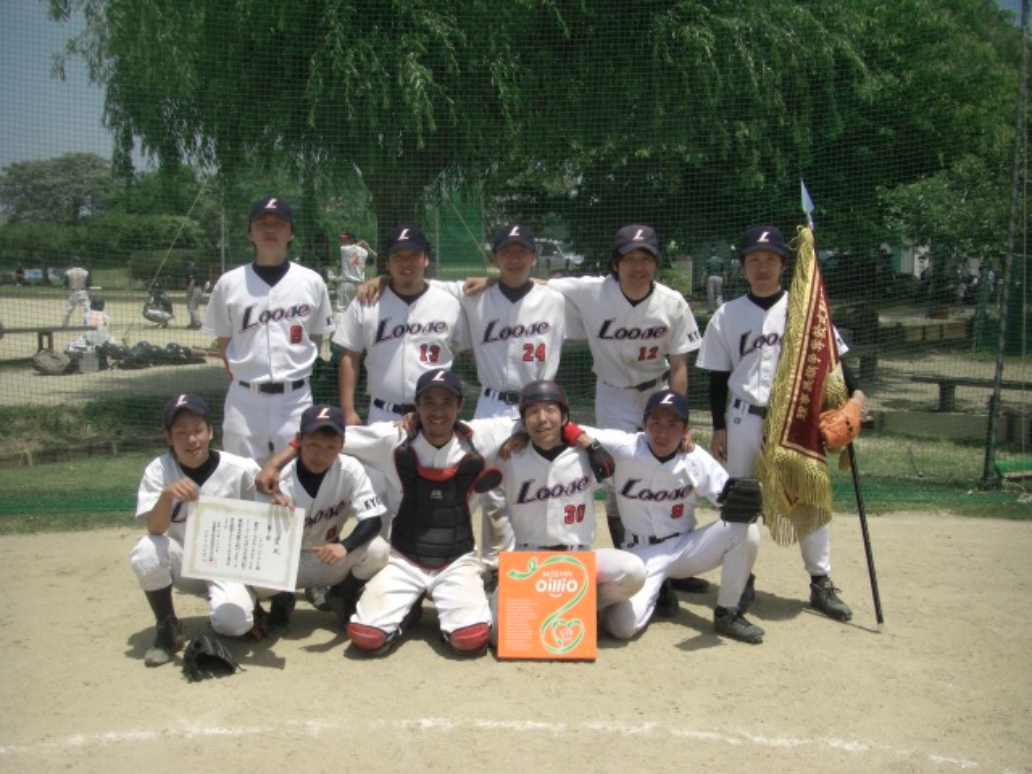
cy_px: 387
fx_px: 1133
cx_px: 516
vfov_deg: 37.7
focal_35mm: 38
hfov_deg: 49.0
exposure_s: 1/500
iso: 64
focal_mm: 6.3
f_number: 4.6
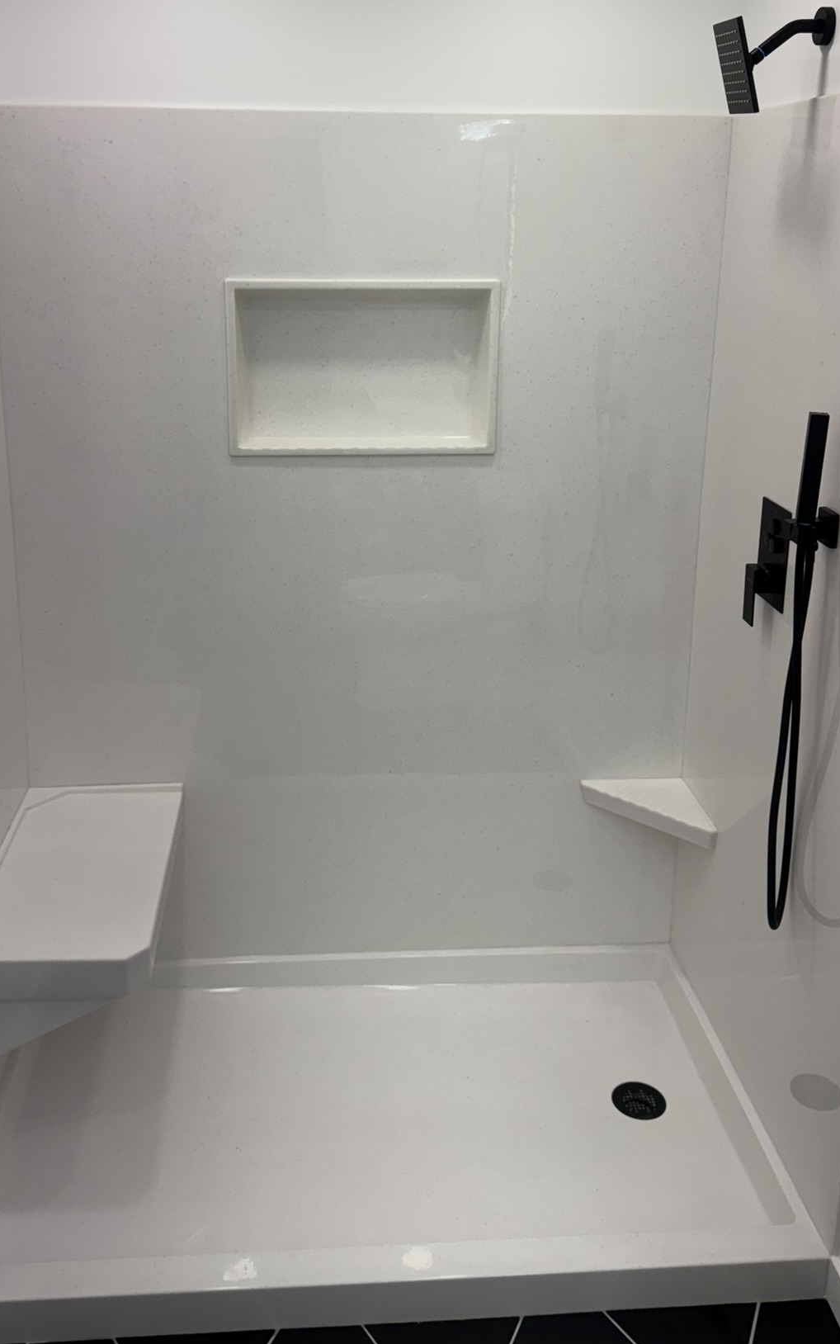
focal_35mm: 32
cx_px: 388
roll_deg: -0.3
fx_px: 1172
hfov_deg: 39.4
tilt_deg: -13.3
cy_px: 502
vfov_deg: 58.9
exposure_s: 1/381
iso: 80
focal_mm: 6.76
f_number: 1.78
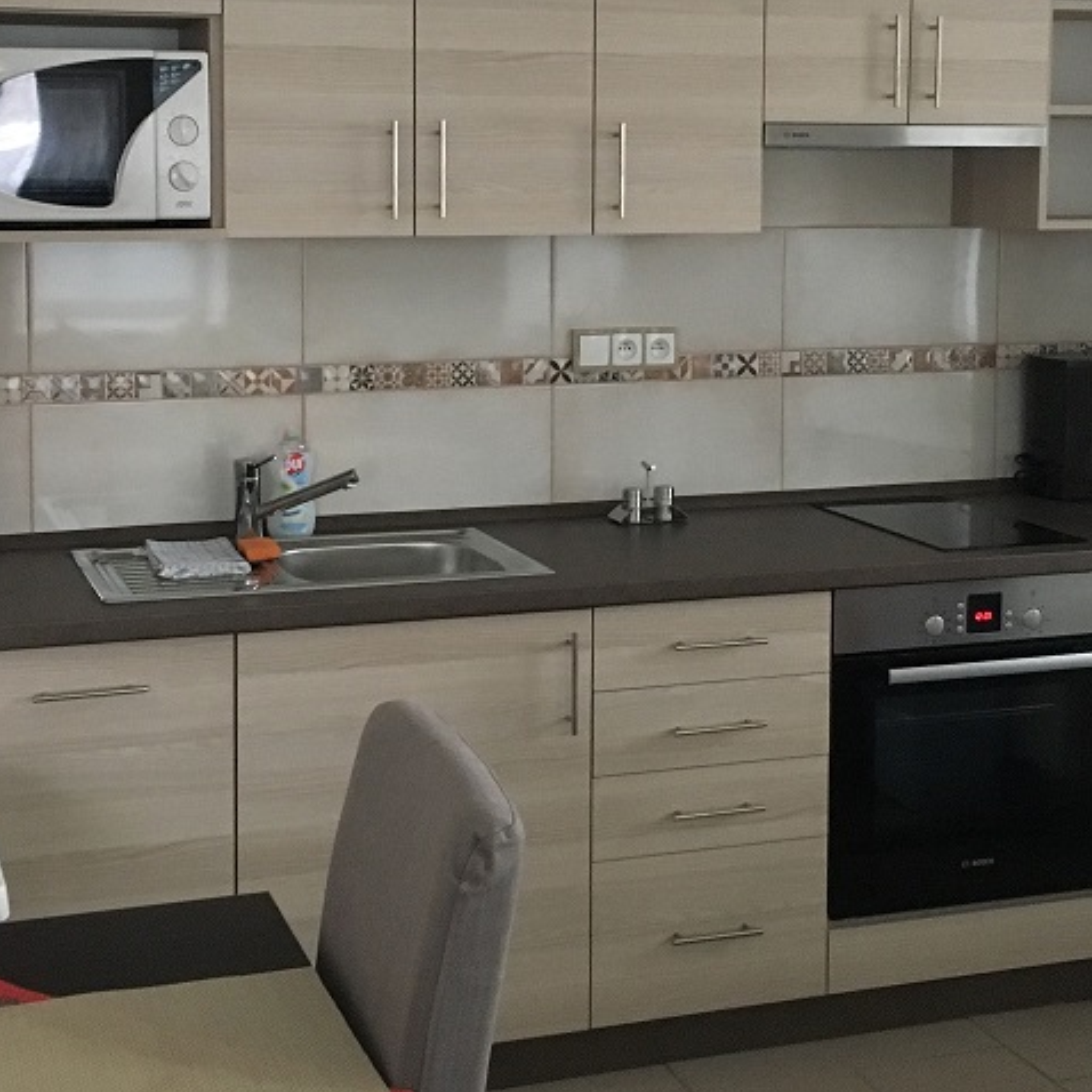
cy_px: 331
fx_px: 1927
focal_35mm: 54
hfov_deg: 31.6
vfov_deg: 31.3
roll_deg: +0.5
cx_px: 473
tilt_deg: -5.1
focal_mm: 4.15
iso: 250
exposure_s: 1/17
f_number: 2.2
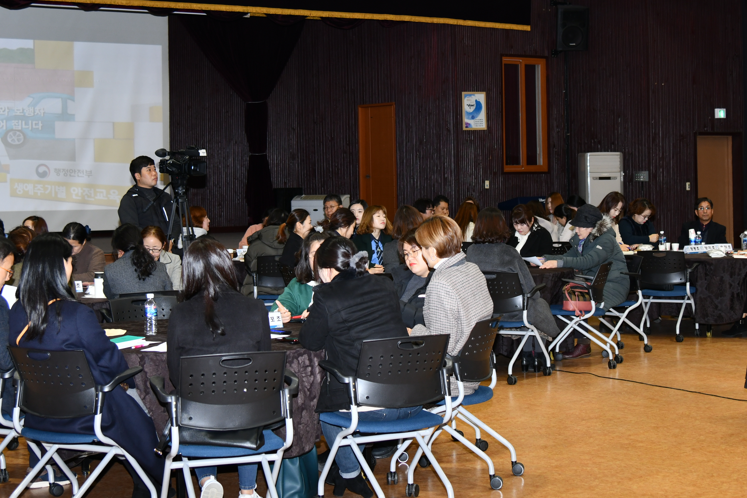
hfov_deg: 30.5
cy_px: 167
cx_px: 384
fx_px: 1369
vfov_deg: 20.5
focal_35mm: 66
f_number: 4
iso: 400
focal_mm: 38
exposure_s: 1/125
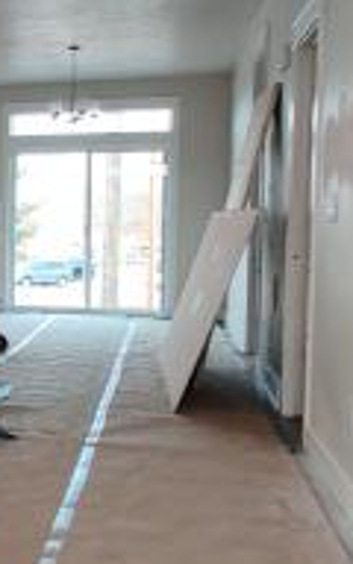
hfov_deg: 21.6
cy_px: 273
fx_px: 708
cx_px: -227
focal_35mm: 46
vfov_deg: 43.5
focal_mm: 2.25
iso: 125
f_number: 2.2
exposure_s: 1/60
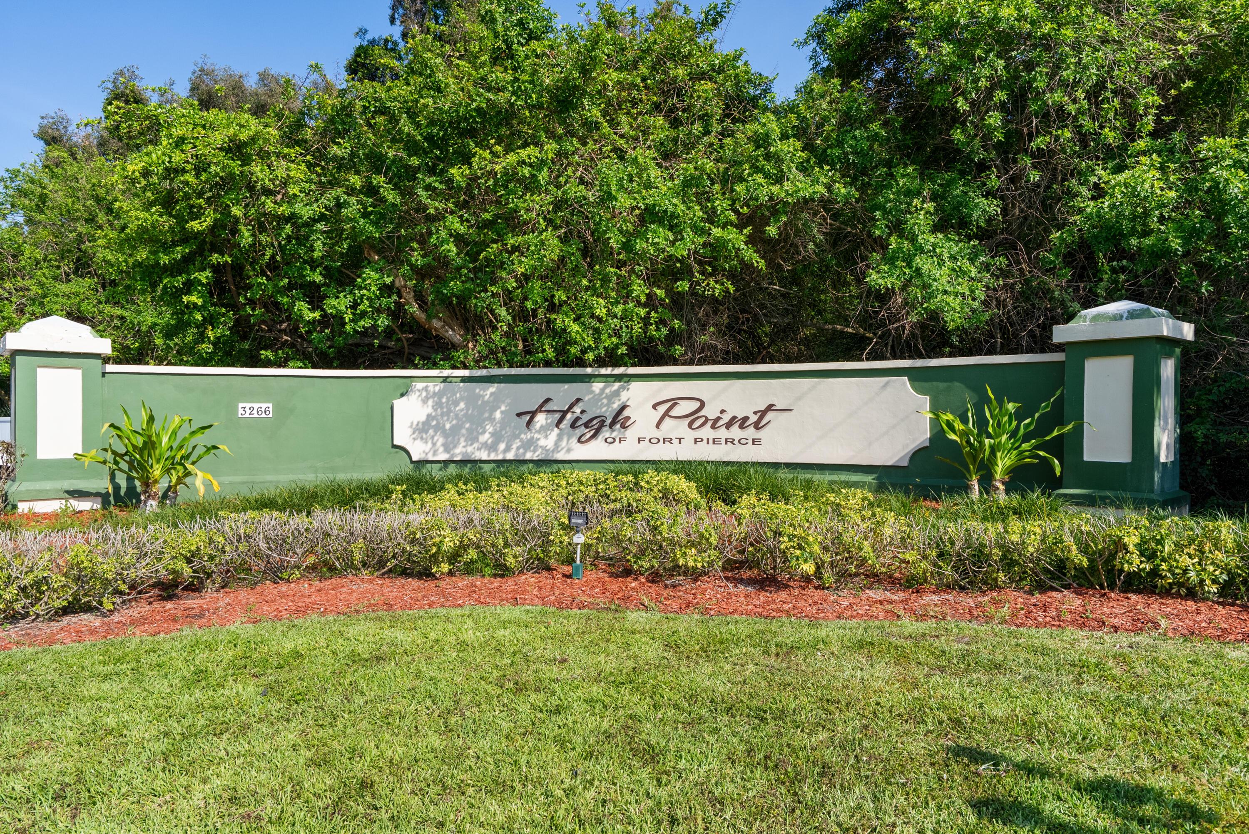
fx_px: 798
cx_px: 624
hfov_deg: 76.1
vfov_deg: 55.2
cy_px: 417
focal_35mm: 23
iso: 640
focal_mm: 23
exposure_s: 1/800
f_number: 8
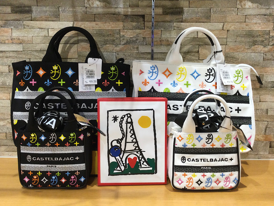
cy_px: 98
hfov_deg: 51.4
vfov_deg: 39.6
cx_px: 137
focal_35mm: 36
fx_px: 285
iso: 32
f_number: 2.4
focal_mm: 3.3
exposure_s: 1/30
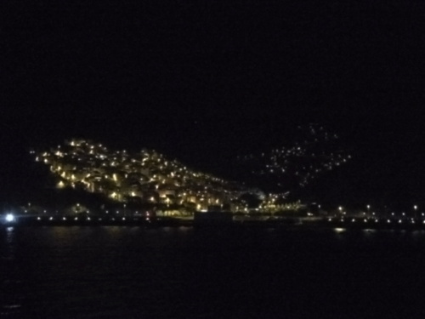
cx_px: 212
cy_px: 160
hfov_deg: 31.7
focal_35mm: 61
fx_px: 749
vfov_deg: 24.0
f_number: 4.3
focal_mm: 11
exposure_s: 1/15
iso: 3200
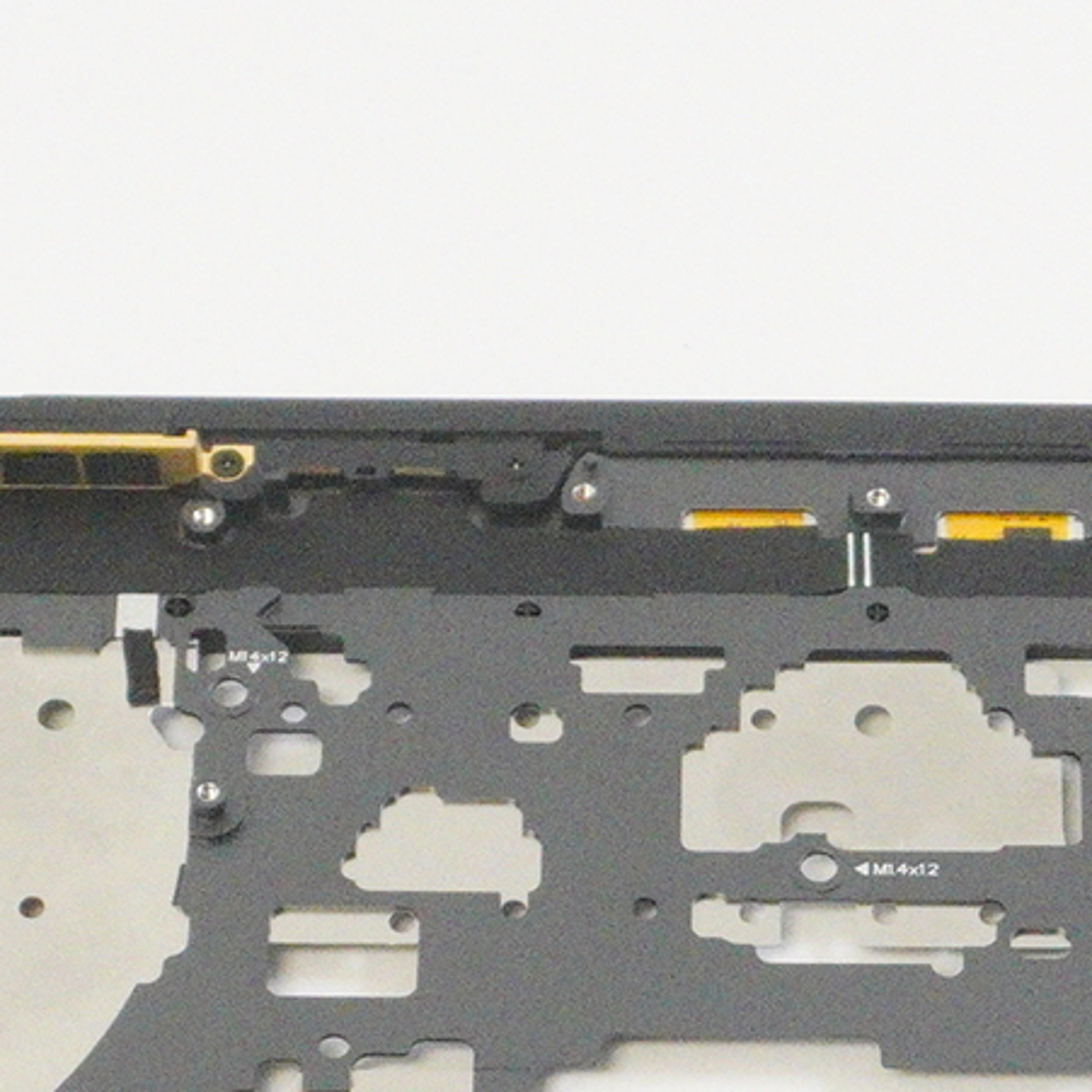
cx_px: 823
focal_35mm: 162
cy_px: 1429
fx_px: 5794
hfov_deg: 10.7
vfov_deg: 10.5
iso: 6400
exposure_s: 1/250
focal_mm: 23
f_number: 5.6
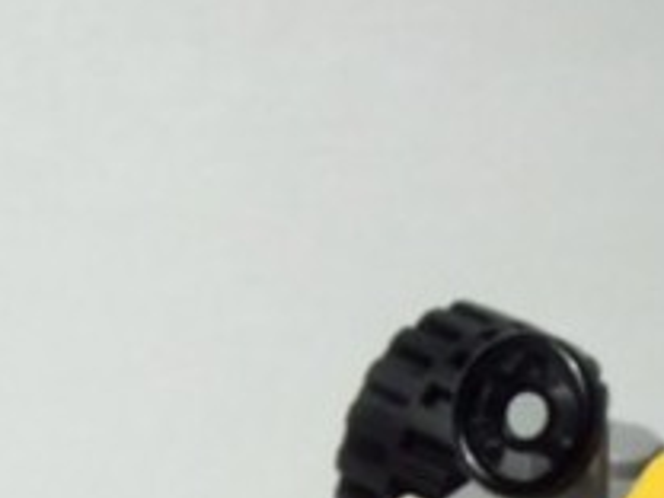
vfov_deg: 8.7
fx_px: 3069
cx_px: 610
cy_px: 1010
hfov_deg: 12.2
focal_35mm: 160
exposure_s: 1/80
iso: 80
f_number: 3.9
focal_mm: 6.61
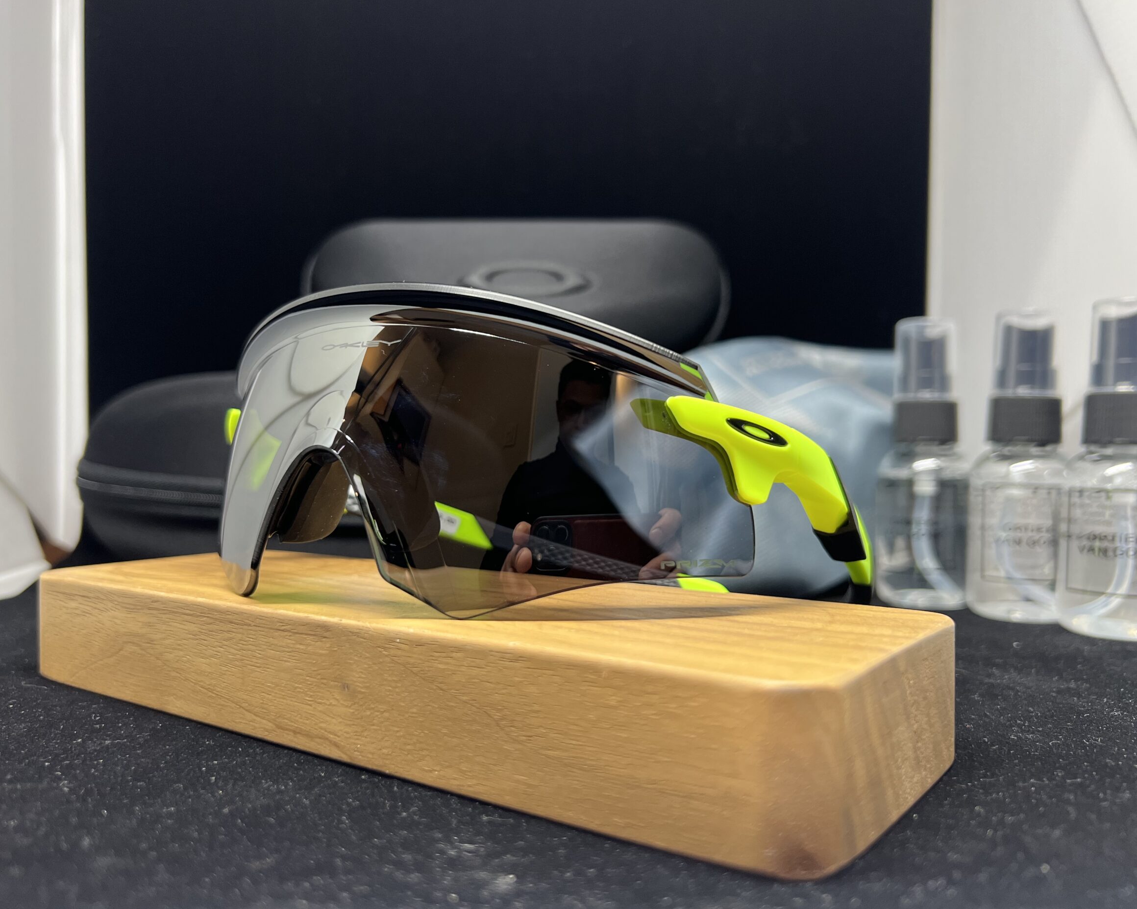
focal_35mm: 28
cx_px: 533
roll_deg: +0.7
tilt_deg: -1.0
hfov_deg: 62.2
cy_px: 459
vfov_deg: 51.5
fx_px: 942
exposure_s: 1/100
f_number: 1.5
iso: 125
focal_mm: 5.7
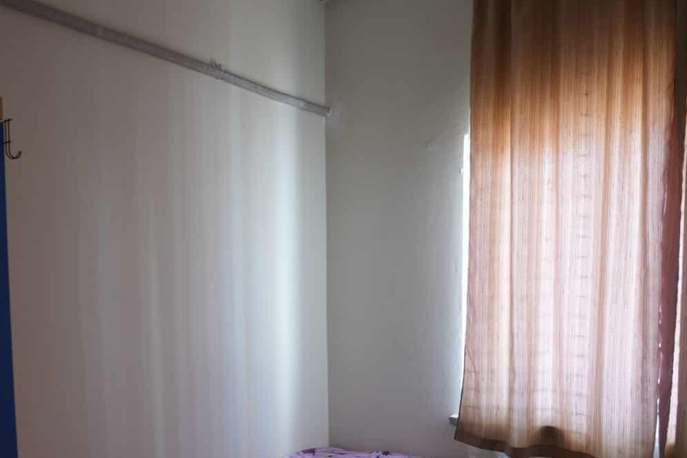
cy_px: 373
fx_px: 668
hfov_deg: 54.1
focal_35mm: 35
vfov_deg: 36.4
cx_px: 276
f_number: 2.8
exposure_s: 1/30
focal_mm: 17
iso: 160
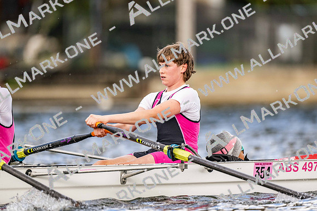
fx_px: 5287
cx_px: 158
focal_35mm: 600
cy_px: 106
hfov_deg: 3.4
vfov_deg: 2.3
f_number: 4
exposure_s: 1/2500
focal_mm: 600
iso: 900
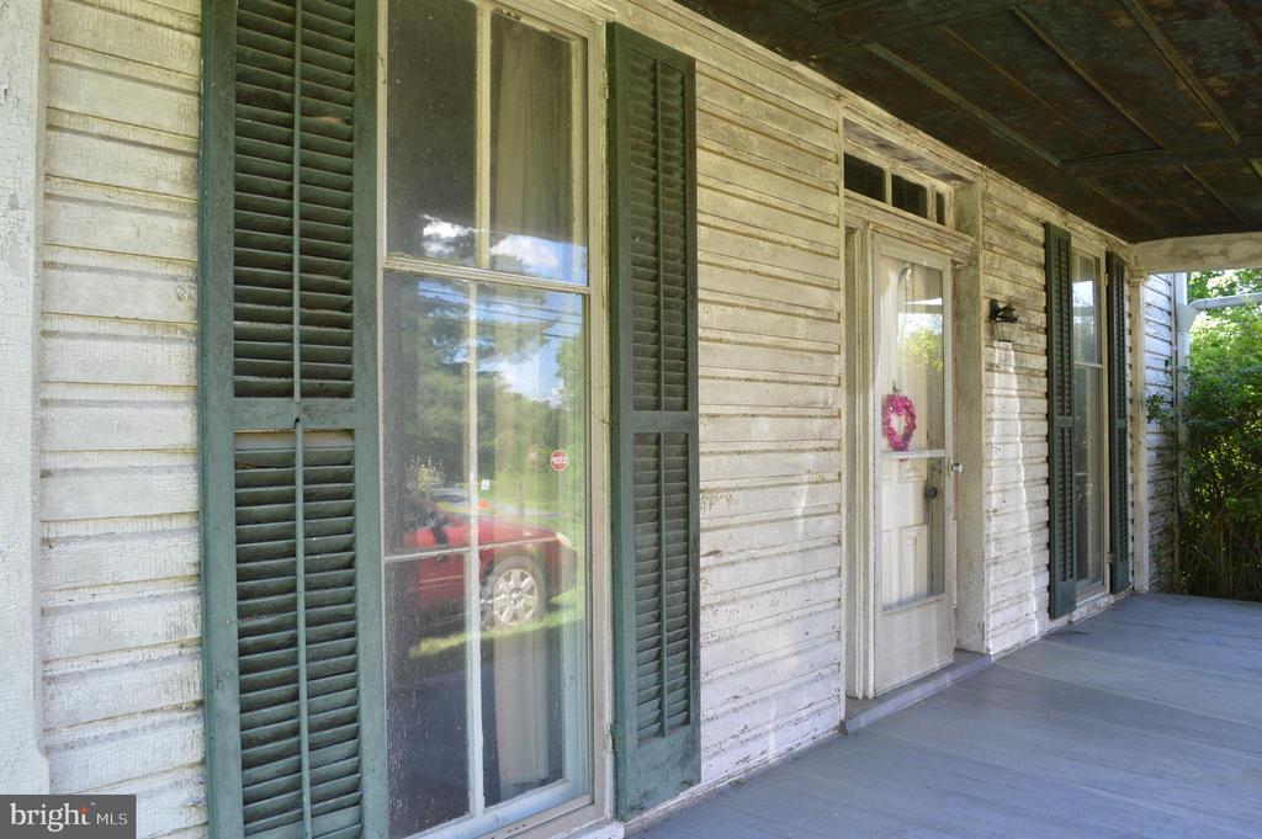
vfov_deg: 47.9
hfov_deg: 67.4
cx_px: 631
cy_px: 420
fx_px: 946
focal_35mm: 27
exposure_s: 1/100
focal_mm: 18
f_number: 5
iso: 400
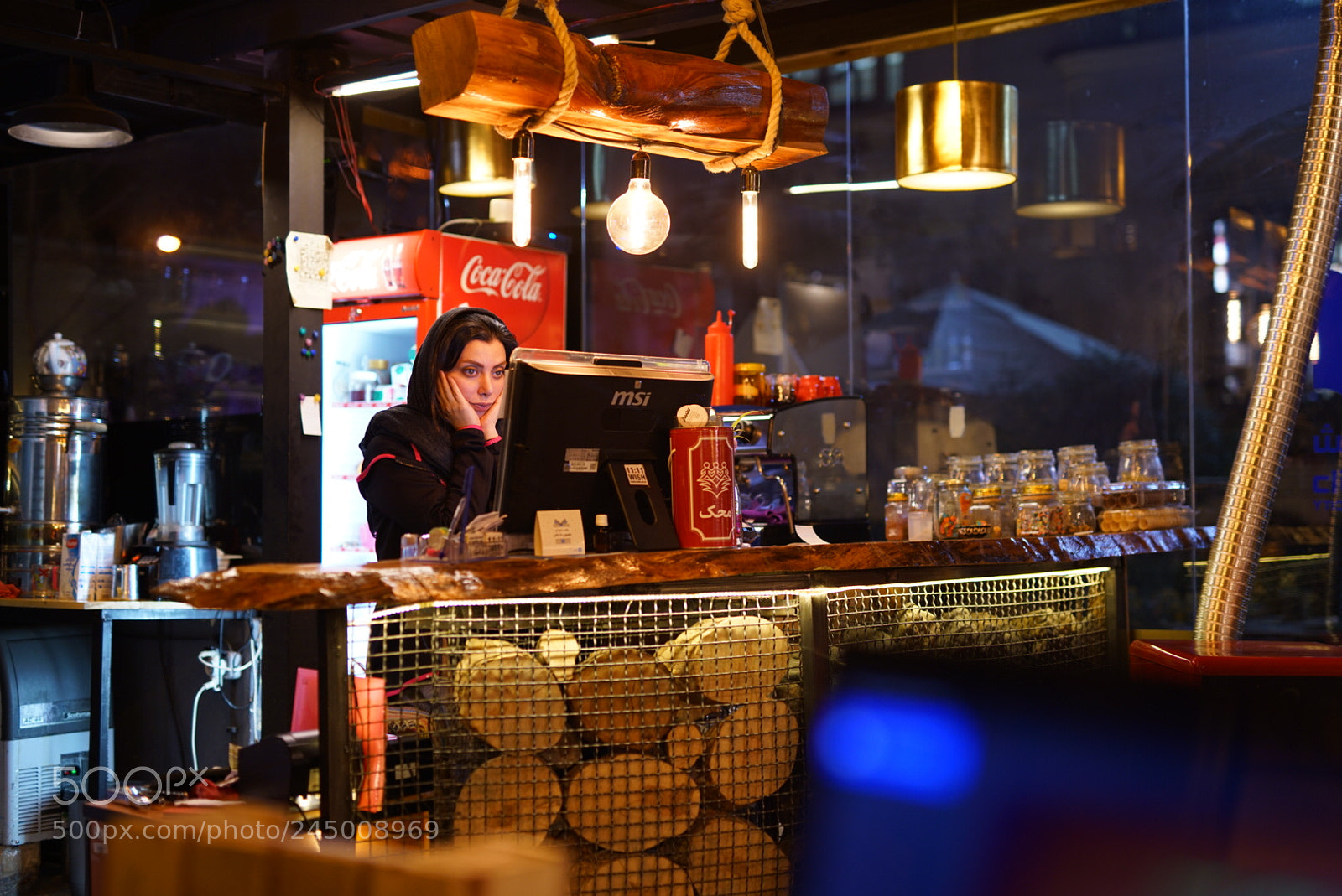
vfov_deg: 27.0
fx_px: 1865
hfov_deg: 39.6
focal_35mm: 50
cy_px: 448
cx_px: 671
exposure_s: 1/50
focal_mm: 50
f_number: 1.7
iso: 400
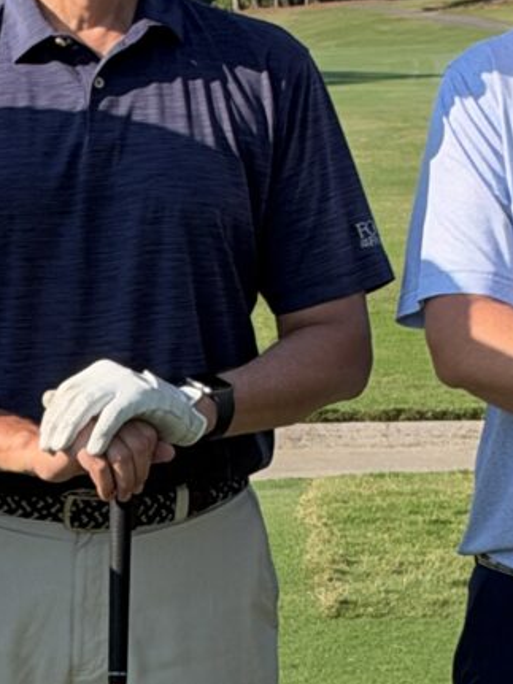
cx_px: -184
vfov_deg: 9.8
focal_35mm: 202
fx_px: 3993
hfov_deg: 7.3
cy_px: 619
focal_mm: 6.93
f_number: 1.8
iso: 64
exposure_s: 1/2667
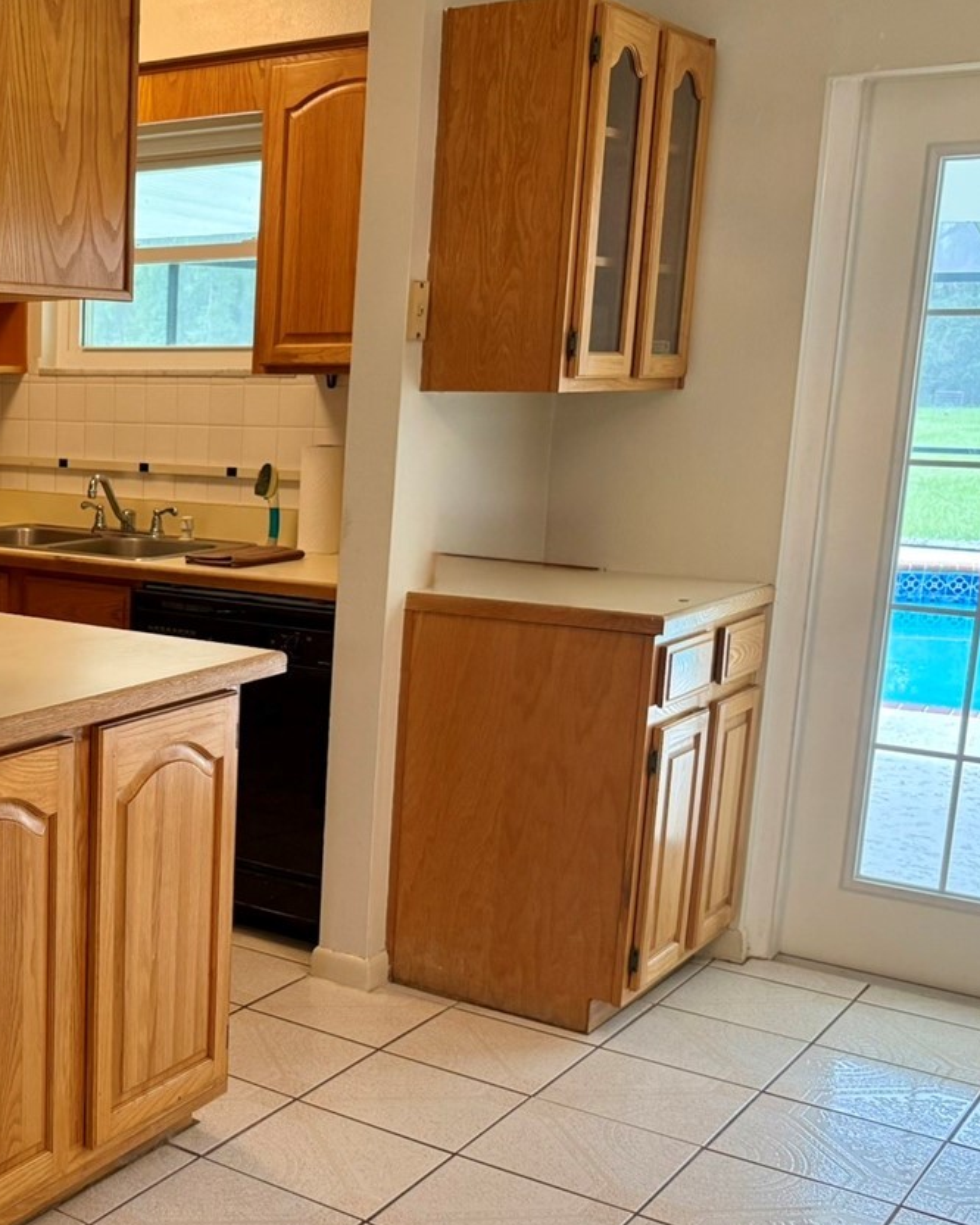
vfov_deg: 41.0
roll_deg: -0.6
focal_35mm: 45
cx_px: 0
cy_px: 715
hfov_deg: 31.0
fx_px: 1632
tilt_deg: -11.6
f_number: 1.78
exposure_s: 1/133
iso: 200
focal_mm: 6.76
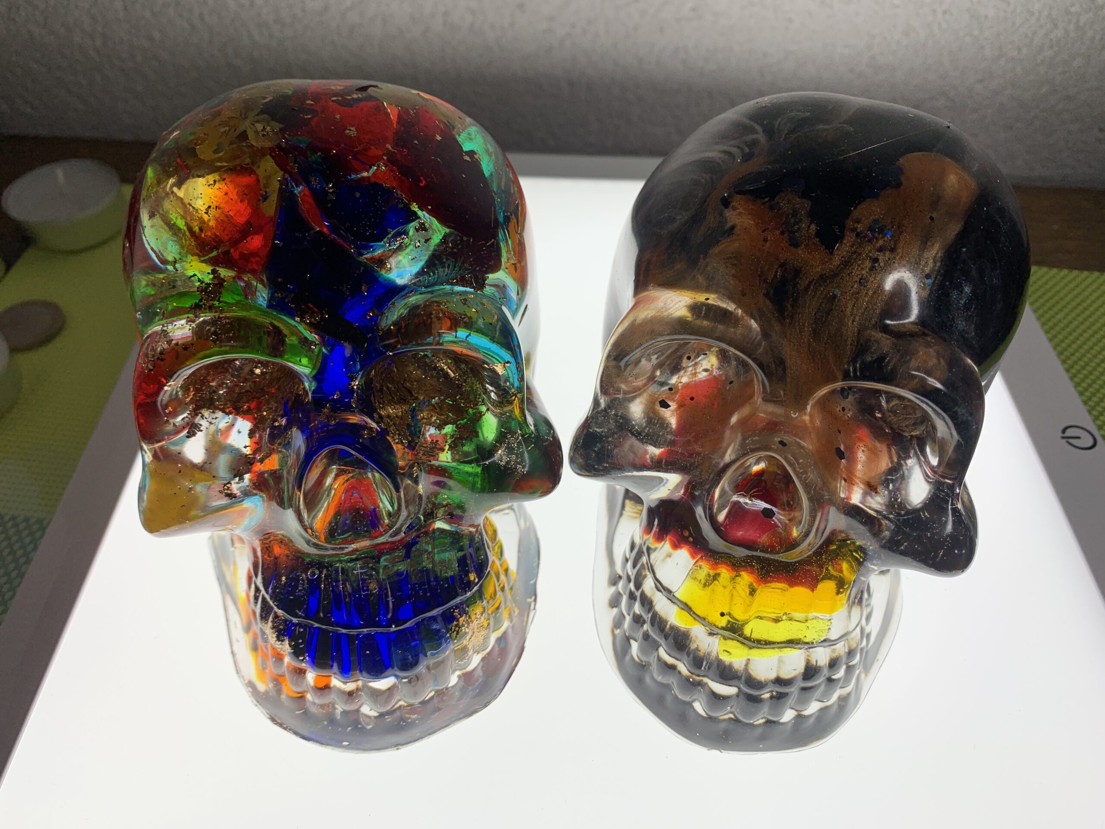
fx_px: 830
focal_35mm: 26
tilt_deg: -48.2
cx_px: 552
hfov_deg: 67.3
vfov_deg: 53.1
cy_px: 414
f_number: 1.8
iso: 25
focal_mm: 4.25
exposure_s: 1/286
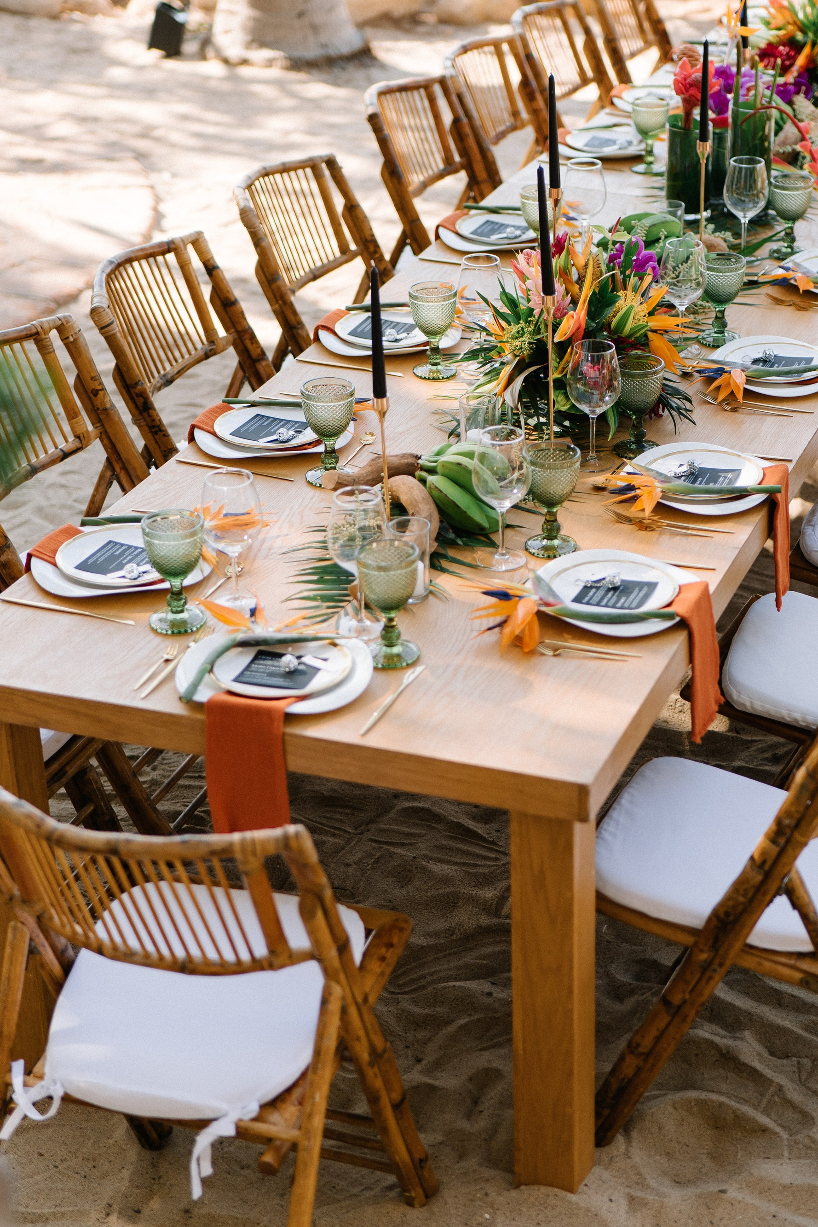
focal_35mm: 72
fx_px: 2454
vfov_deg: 28.0
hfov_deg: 18.9
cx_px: 568
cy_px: 489
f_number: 2
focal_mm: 50
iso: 250
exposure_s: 1/2000
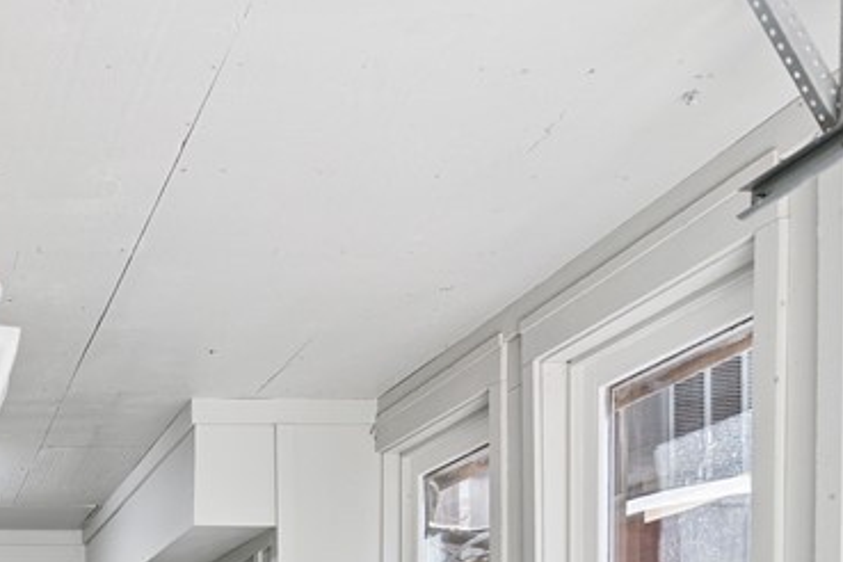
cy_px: 748
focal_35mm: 50
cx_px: -65
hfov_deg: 34.6
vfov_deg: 23.5
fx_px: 1171
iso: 250
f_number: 2.8
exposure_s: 1/125
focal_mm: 17
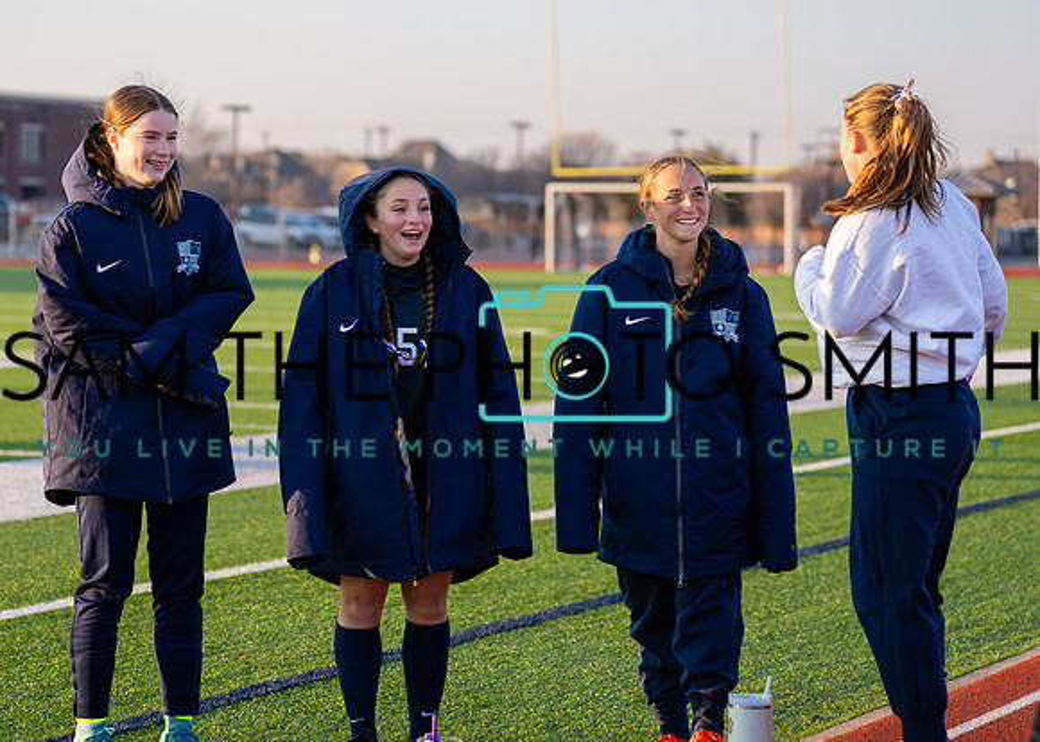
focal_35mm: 96
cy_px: 326
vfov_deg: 14.8
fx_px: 2850
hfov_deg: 20.6
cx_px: 401
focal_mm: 78
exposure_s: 1/2000
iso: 400
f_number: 2.8
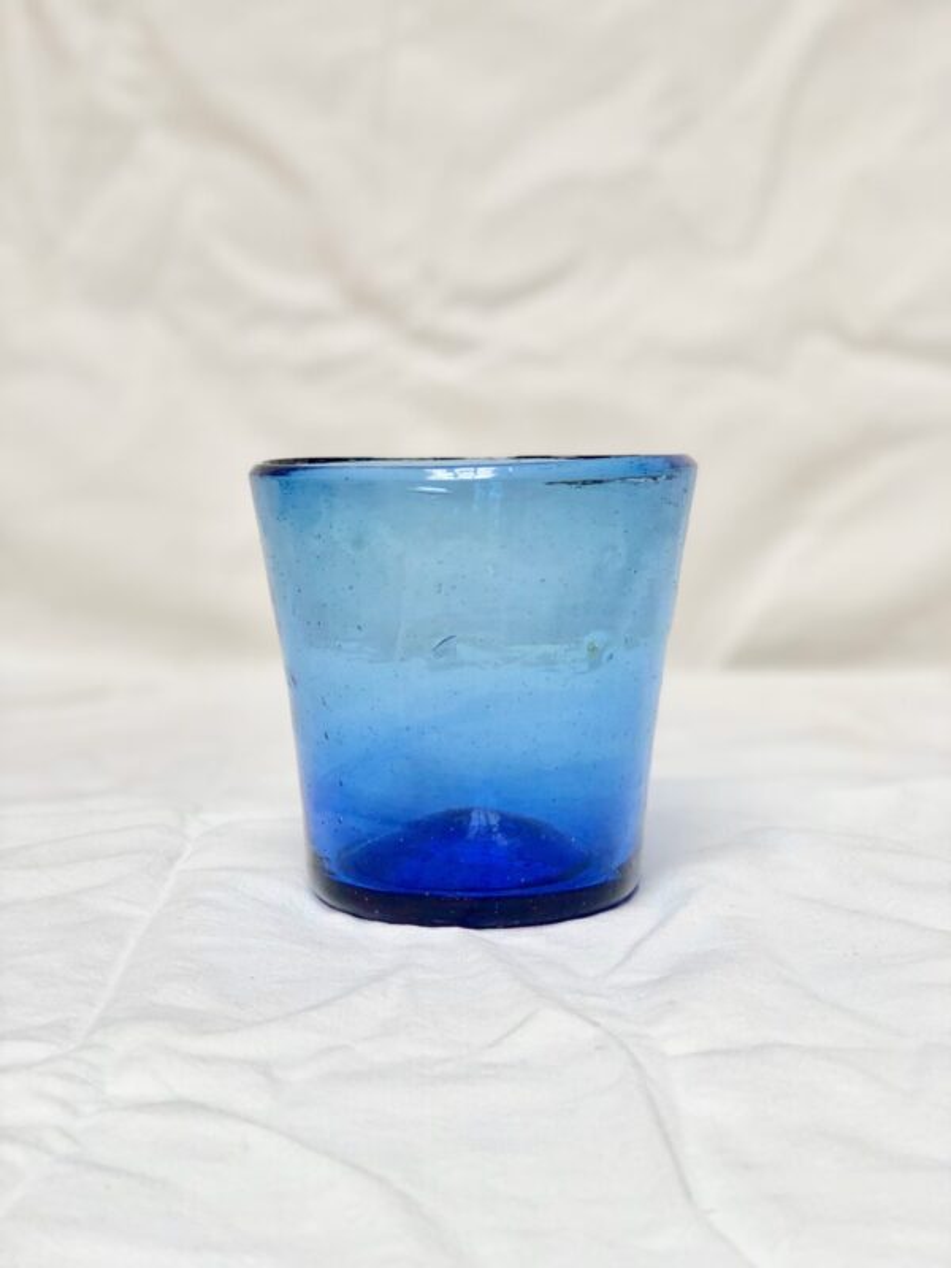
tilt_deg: -6.7
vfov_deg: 33.8
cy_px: 634
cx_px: 476
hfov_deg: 25.7
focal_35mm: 57
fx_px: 2088
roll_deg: +0.5
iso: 20
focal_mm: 6.6
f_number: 2.8
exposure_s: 1/30
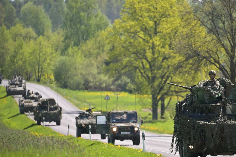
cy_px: 82
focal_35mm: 395
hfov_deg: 5.2
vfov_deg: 3.5
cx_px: 137
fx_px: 2589
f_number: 5.3
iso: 900
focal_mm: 320
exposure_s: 1/2500
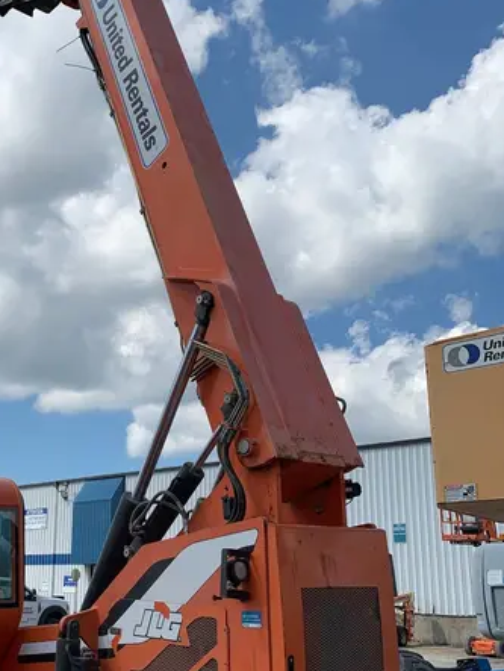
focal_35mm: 43
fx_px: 834
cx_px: 95
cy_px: 392
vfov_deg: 43.7
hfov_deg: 32.6
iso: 25
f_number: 1.8
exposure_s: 1/3788
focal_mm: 4.25
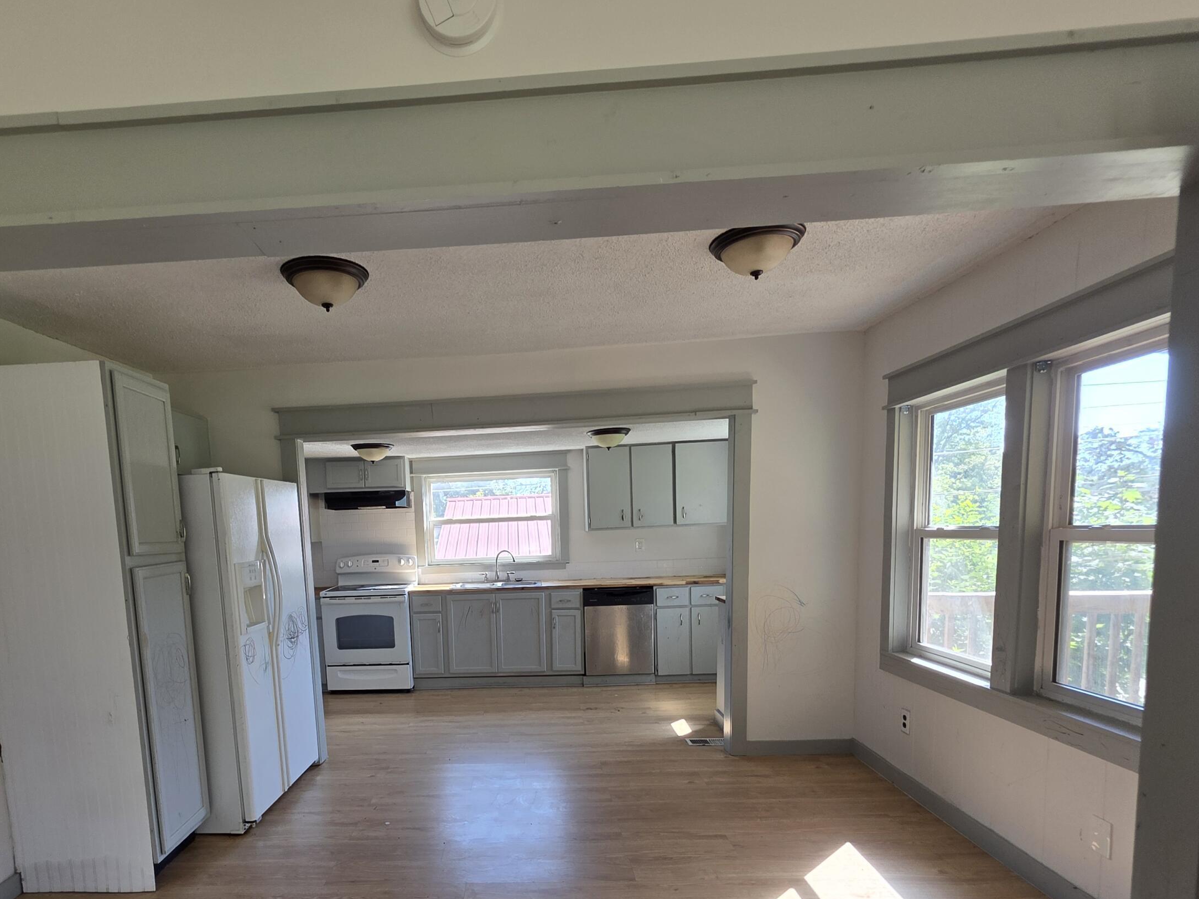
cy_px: 612
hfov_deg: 86.9
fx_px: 623
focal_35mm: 18
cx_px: 492
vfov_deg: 69.2
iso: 50
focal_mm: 2.2
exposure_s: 1/120
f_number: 1.9
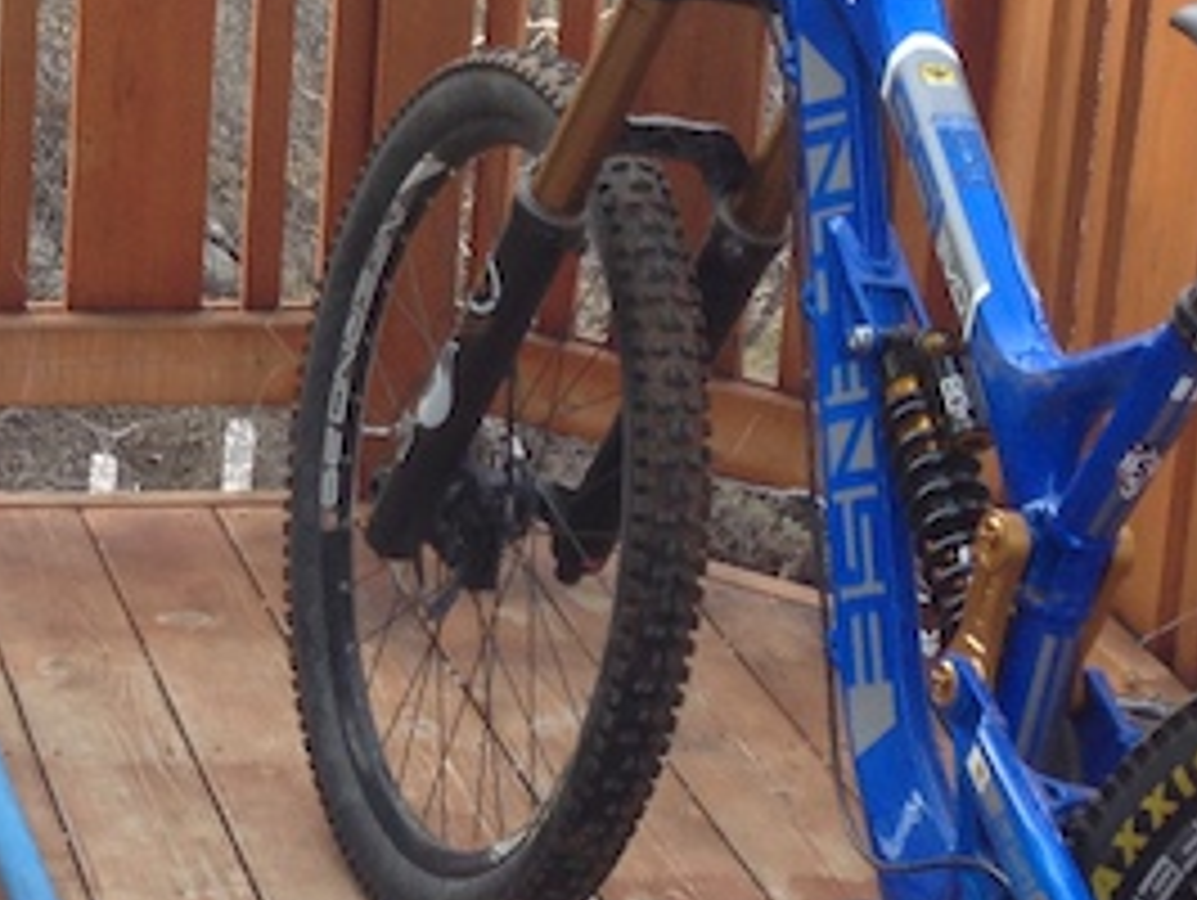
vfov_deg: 11.6
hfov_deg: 14.8
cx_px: -360
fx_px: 4396
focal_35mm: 127
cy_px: 108
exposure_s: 1/120
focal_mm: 4.12
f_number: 2.4
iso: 50
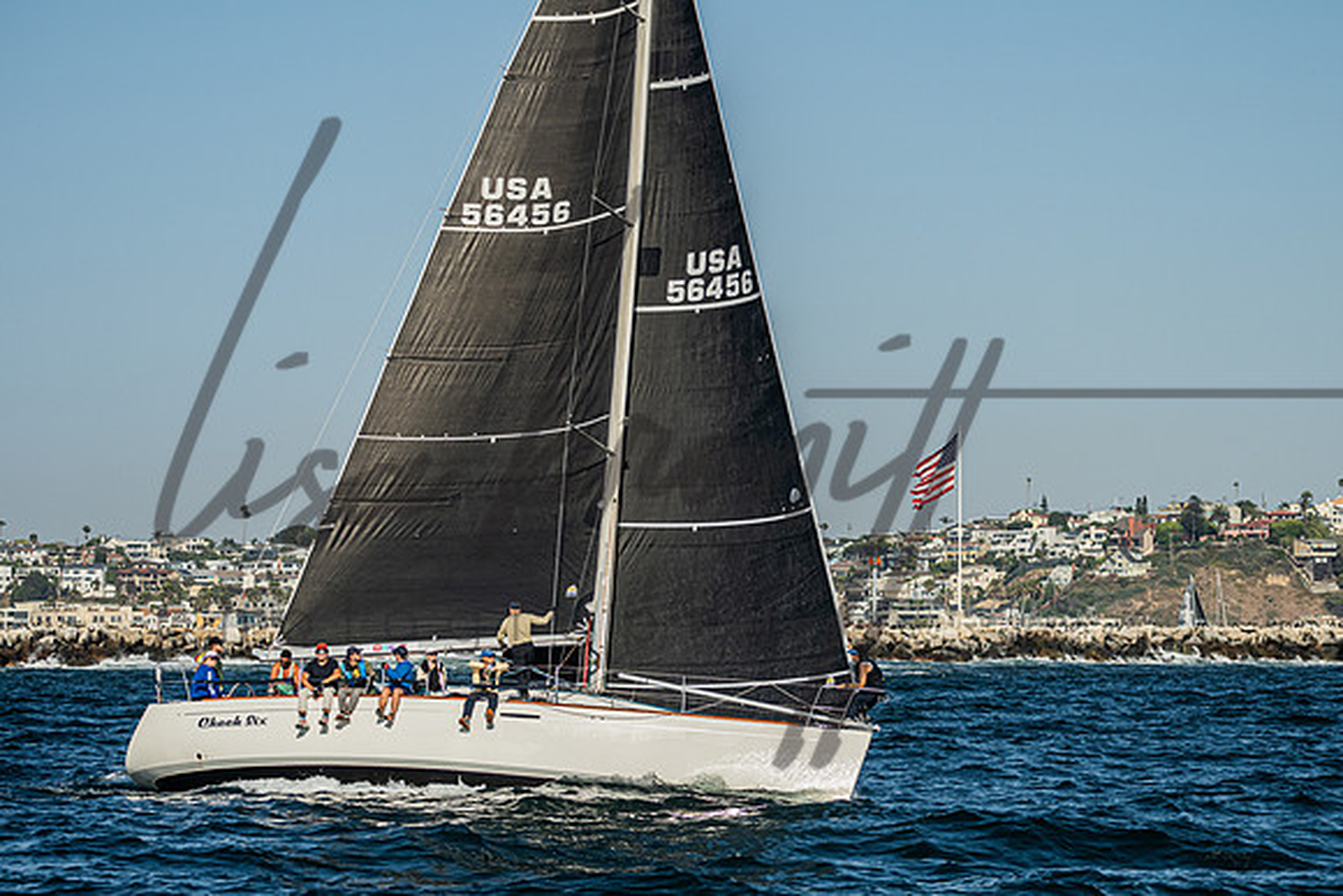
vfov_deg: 9.2
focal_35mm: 149
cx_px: 711
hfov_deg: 13.7
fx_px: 5574
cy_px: 481
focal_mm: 120
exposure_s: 1/4000
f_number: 5.6
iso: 400
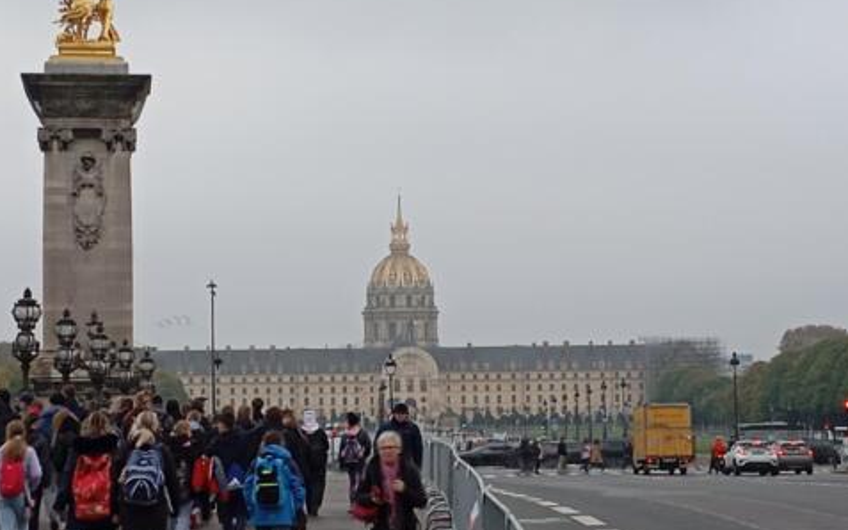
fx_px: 2288
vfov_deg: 13.2
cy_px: 280
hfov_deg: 21.0
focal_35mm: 99
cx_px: 436
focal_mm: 4.27
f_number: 1.8
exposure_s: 1/163
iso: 101
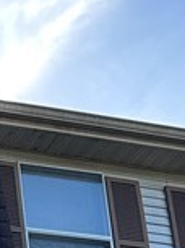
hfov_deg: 8.4
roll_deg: +1.5
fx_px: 1152
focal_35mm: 161
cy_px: 527
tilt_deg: +16.9
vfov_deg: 11.0
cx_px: -258
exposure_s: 1/999
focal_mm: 6.86
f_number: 1.78
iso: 80
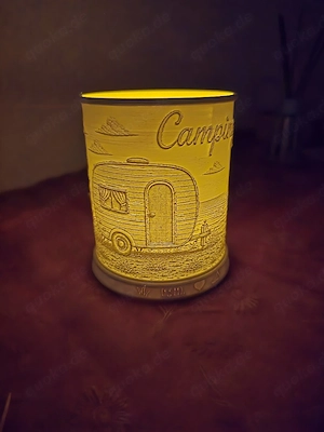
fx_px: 287
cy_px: 216
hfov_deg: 58.9
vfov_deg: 73.9
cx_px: 162
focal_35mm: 23
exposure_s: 1/25.1
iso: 2000
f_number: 1.7
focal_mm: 6.3
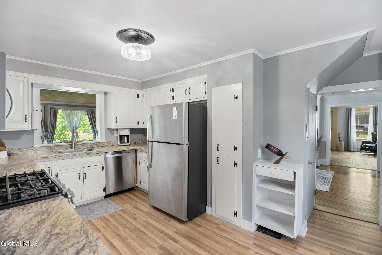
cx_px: 191
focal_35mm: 16
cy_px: 128
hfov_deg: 96.7
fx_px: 170
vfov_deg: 73.8
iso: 250
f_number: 4.5
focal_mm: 16
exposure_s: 1/20
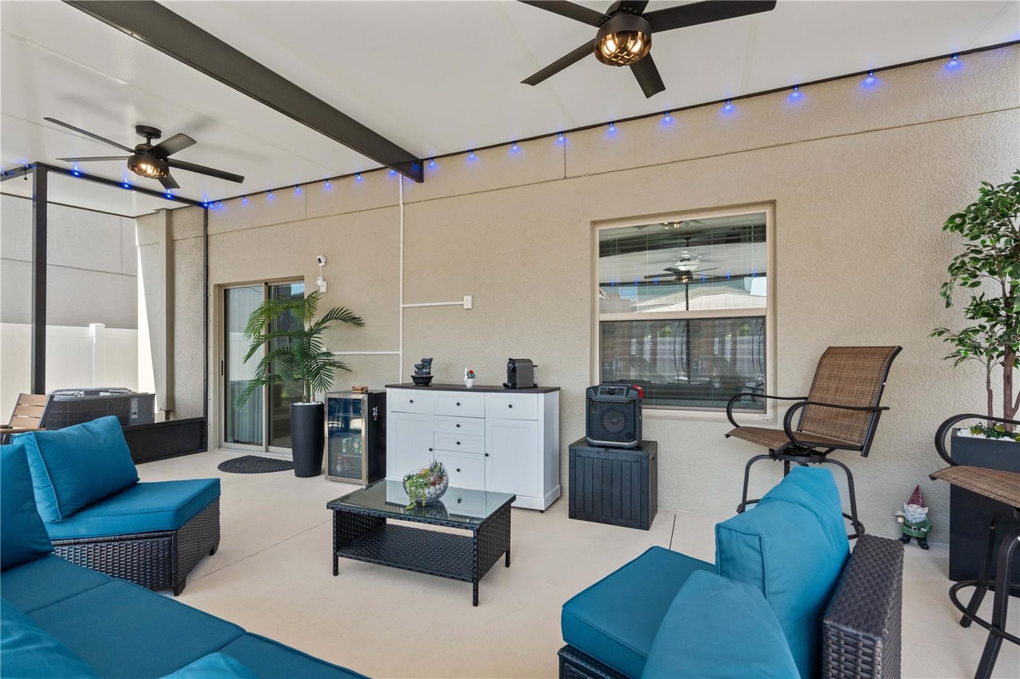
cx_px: 510
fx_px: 453
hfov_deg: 96.7
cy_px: 340
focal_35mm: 16
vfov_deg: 73.7
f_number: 9
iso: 640
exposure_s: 1/25
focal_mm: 16
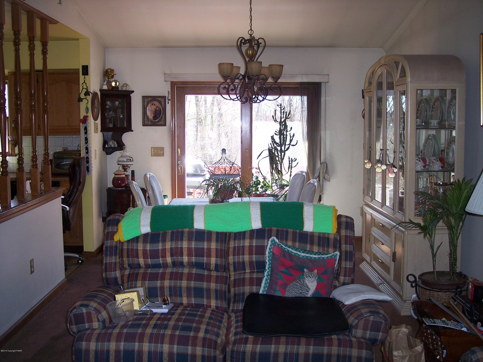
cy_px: 181
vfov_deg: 36.8
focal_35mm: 39
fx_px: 544
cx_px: 242
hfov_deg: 47.9
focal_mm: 8
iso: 100
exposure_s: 1/60
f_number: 2.8
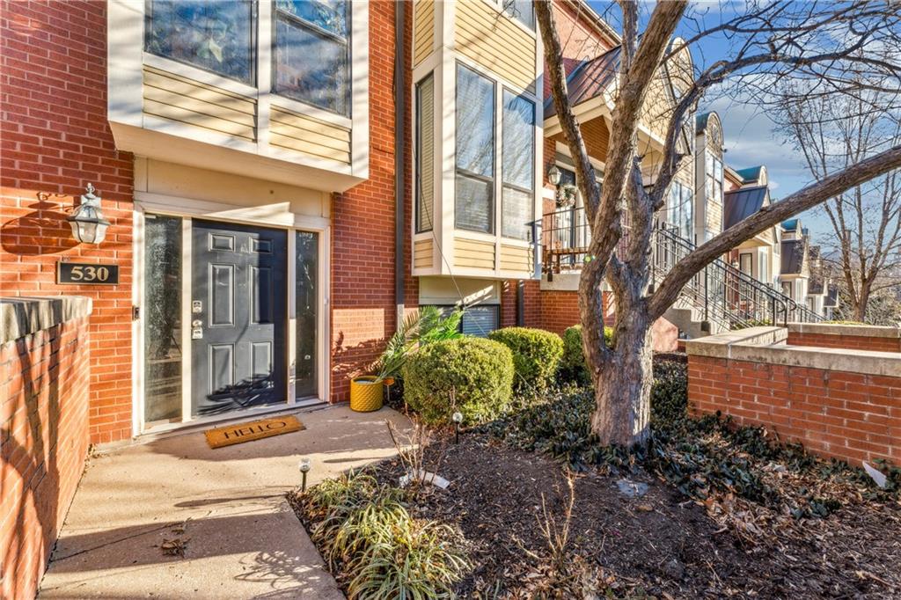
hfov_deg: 104.3
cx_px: 450
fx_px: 350
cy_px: 300
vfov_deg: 81.2
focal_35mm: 14
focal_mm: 14
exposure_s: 1/8
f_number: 22
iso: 100
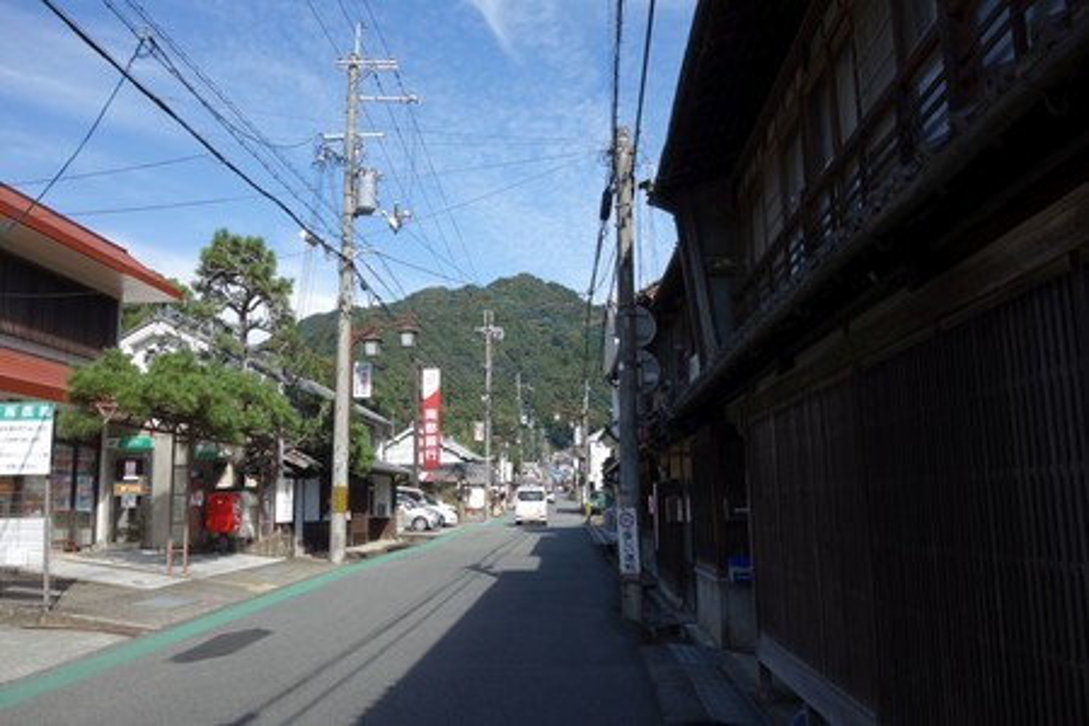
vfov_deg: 46.4
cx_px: 544
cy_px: 363
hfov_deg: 65.5
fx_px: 847
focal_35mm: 28
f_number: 5.6
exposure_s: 1/320
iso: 125
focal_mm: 10.4
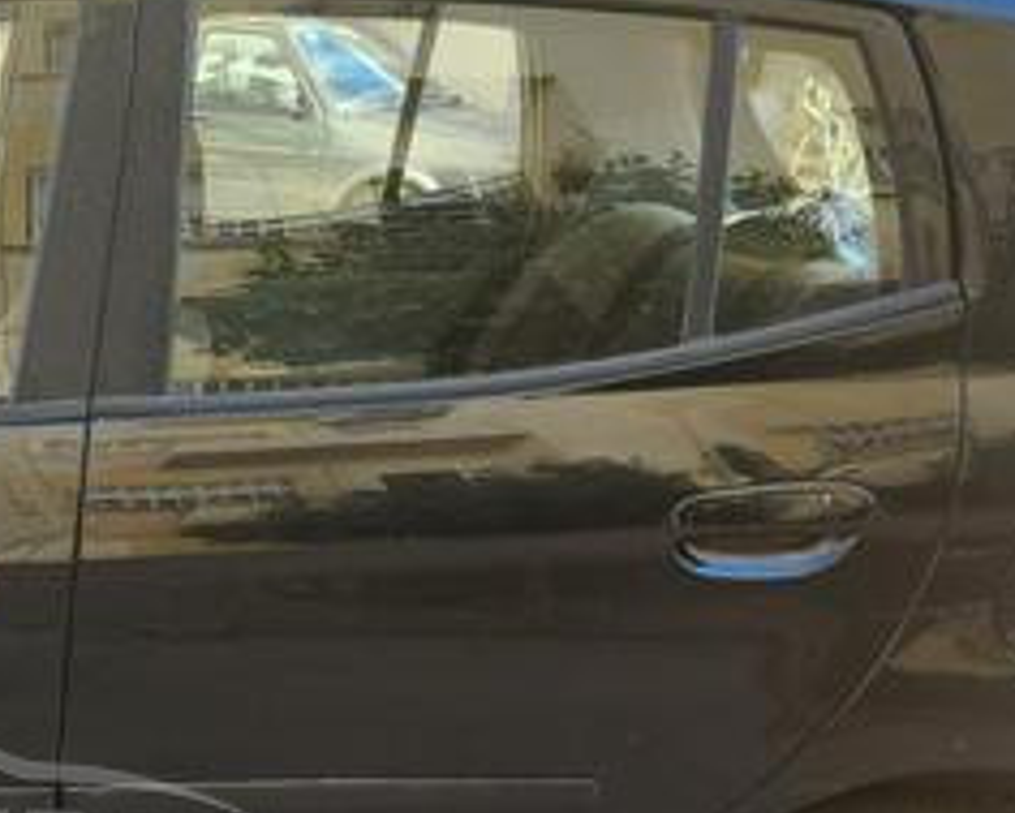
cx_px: -103
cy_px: 781
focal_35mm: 62
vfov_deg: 23.7
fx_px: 1863
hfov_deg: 27.8
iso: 40
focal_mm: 5.4
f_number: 1.8
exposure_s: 1/180
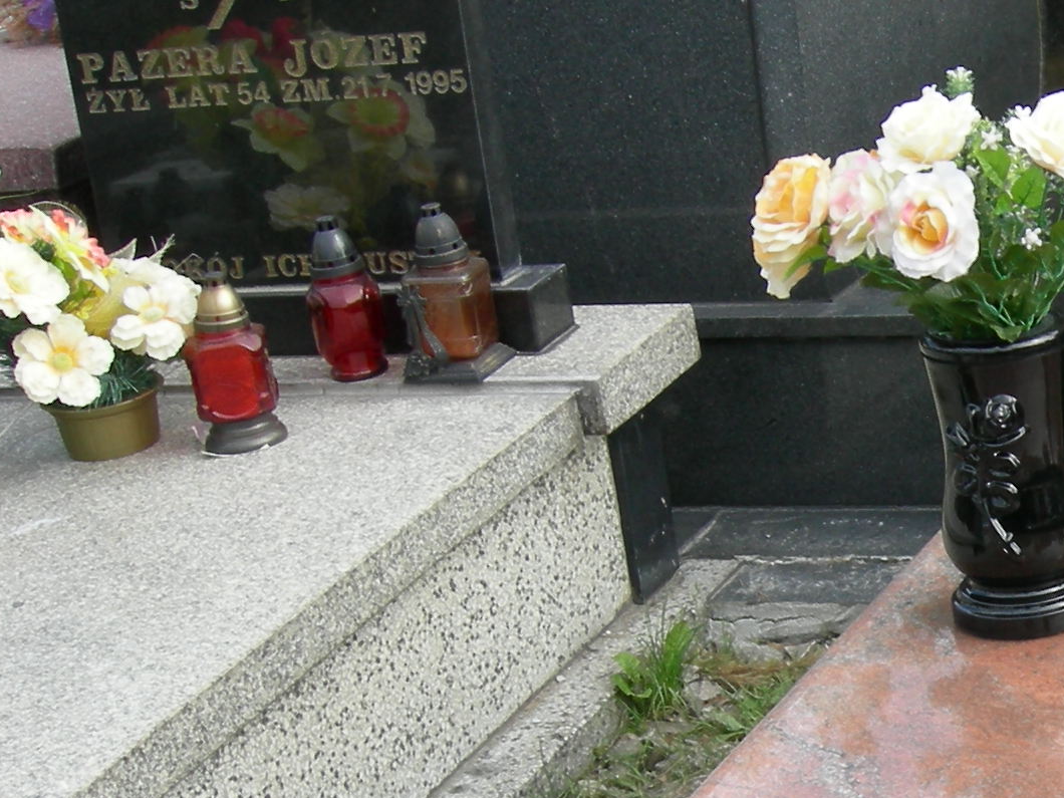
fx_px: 2705
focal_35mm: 88
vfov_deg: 16.6
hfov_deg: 20.7
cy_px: 662
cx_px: 1293
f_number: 4.8
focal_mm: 7.5
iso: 64
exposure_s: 1/175
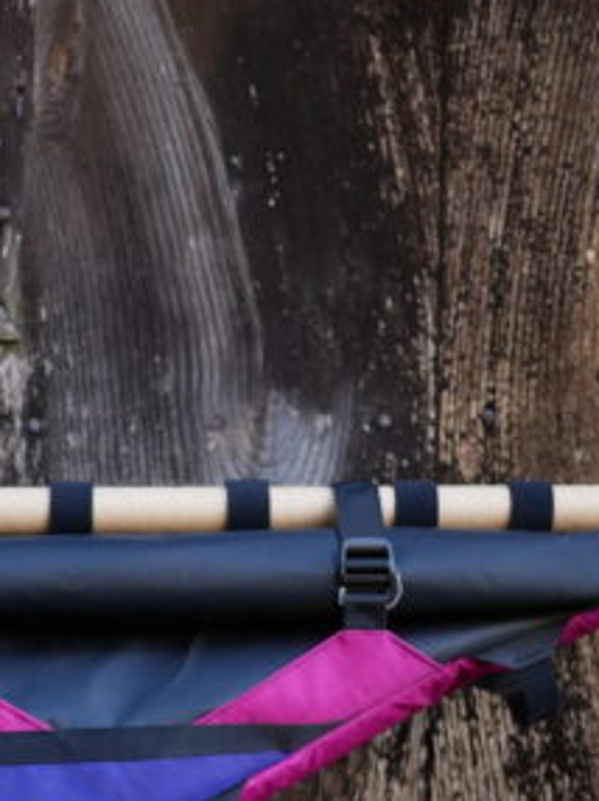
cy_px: 752
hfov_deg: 17.7
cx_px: 167
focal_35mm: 83
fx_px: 1918
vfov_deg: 22.9
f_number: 1.7
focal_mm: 20
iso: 400
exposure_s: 1/400
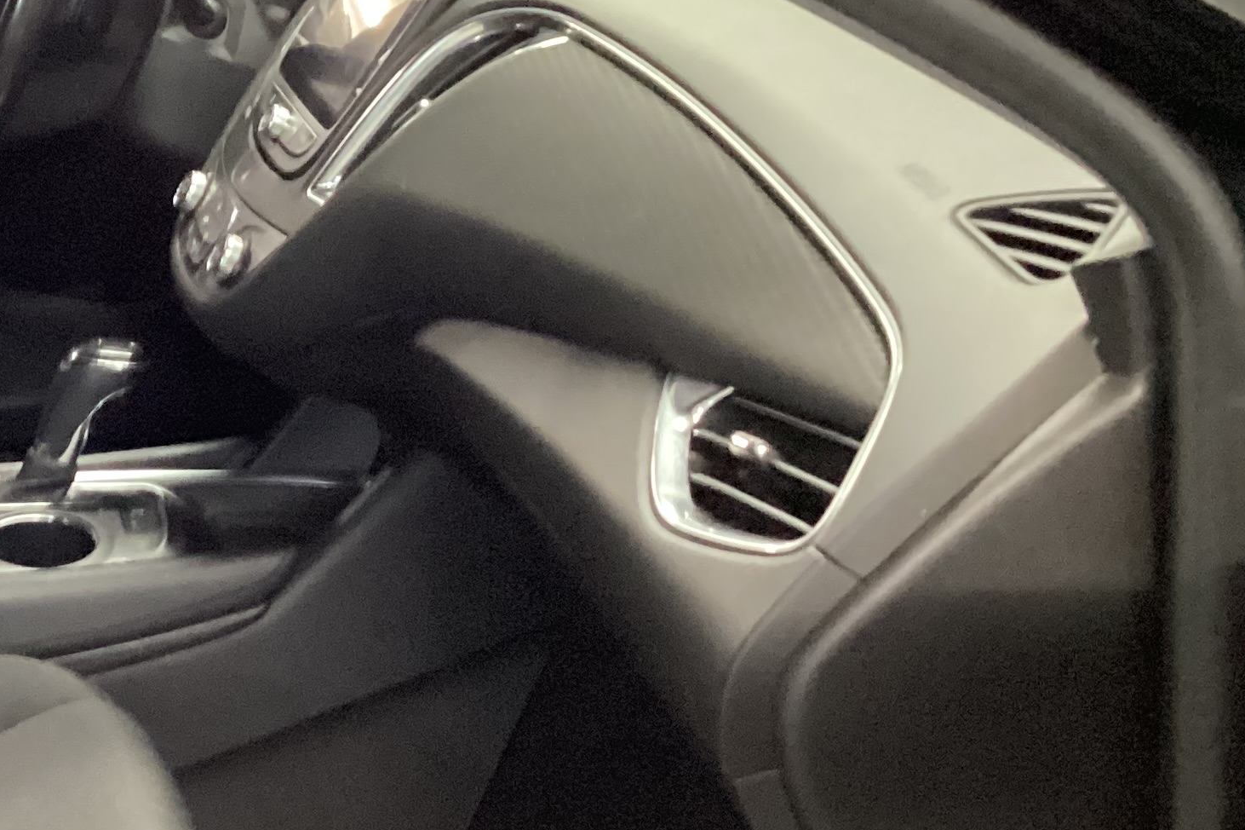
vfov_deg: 18.9
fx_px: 2489
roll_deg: +4.2
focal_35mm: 72
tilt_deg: -23.9
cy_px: 550
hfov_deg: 26.3
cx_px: -56
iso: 640
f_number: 2.4
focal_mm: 3.3
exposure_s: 1/20
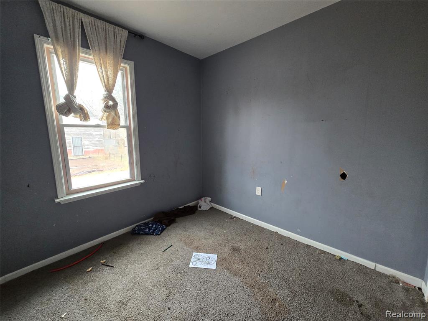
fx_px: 161
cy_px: 160
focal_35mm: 13
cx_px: 214
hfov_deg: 106.2
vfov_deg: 89.9
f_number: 2.2
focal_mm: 2.2
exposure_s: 1/60
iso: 500
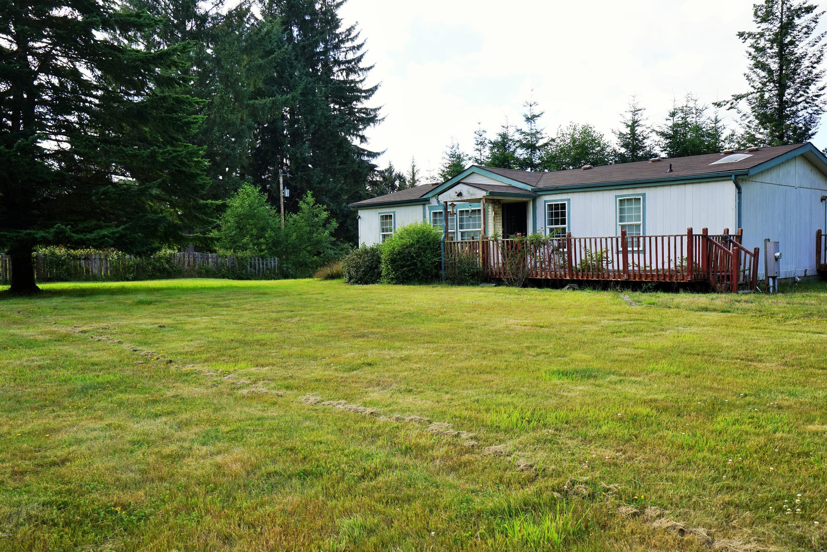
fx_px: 758
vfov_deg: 40.0
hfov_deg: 57.2
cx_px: 414
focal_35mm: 33
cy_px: 276
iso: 100
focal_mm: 33
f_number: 9
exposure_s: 1/100
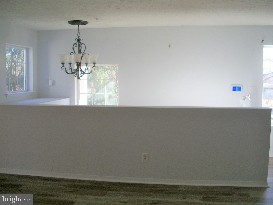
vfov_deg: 40.7
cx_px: 136
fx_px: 276
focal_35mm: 35
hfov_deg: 52.6
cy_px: 102
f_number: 3.1
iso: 80
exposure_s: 1/80
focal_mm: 6.3
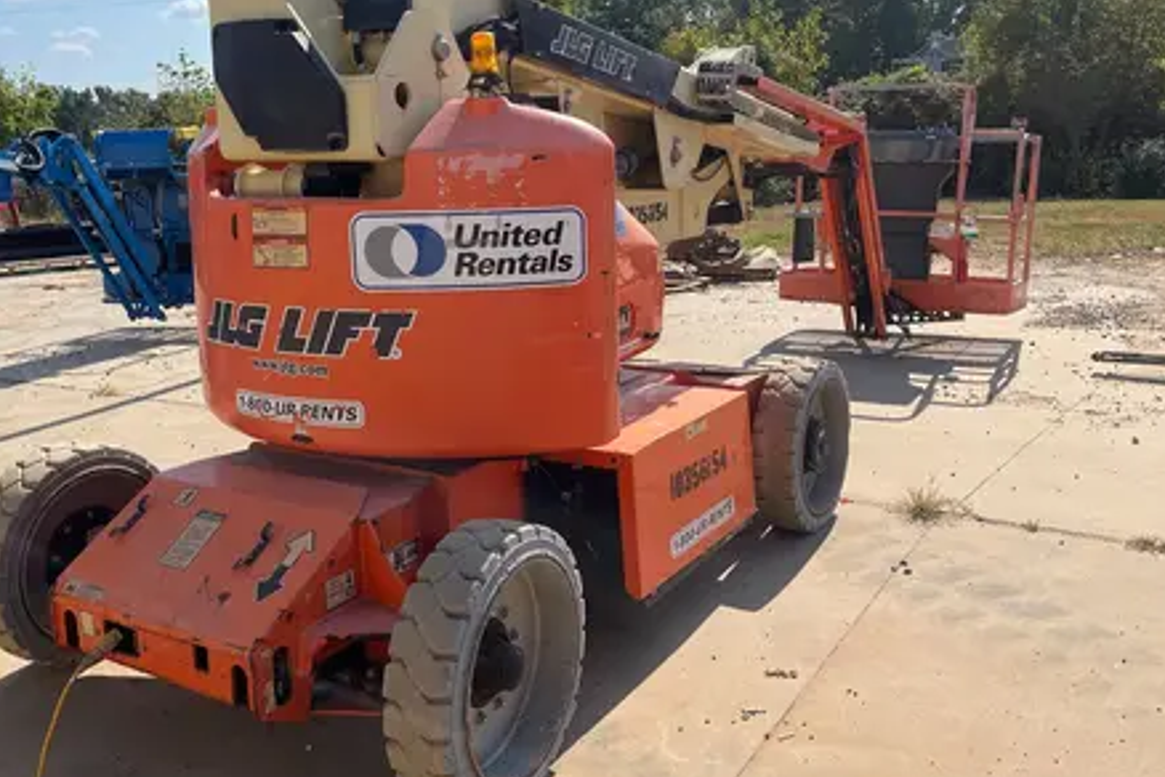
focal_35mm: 34
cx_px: 559
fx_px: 1100
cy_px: 345
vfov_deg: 38.8
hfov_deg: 55.8
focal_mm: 5.1
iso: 50
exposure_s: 1/3413
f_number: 1.6
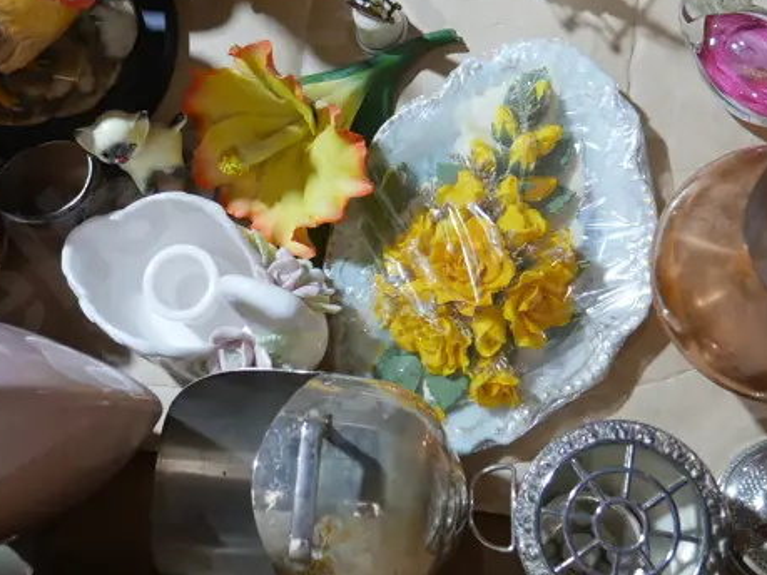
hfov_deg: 28.8
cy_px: 109
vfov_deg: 21.6
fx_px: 1484
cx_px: 269
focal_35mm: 67
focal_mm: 15
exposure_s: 1/60
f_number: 3.6
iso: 400
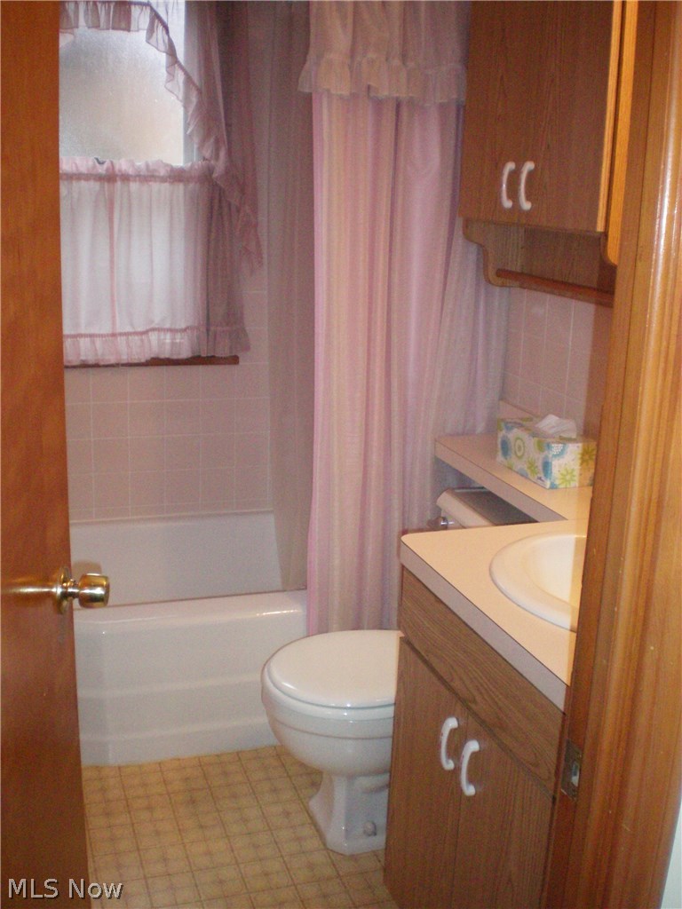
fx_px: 998
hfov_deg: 37.7
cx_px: 341
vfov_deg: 49.0
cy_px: 454
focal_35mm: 38
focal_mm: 6.3
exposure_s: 1/60
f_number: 3.1
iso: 400
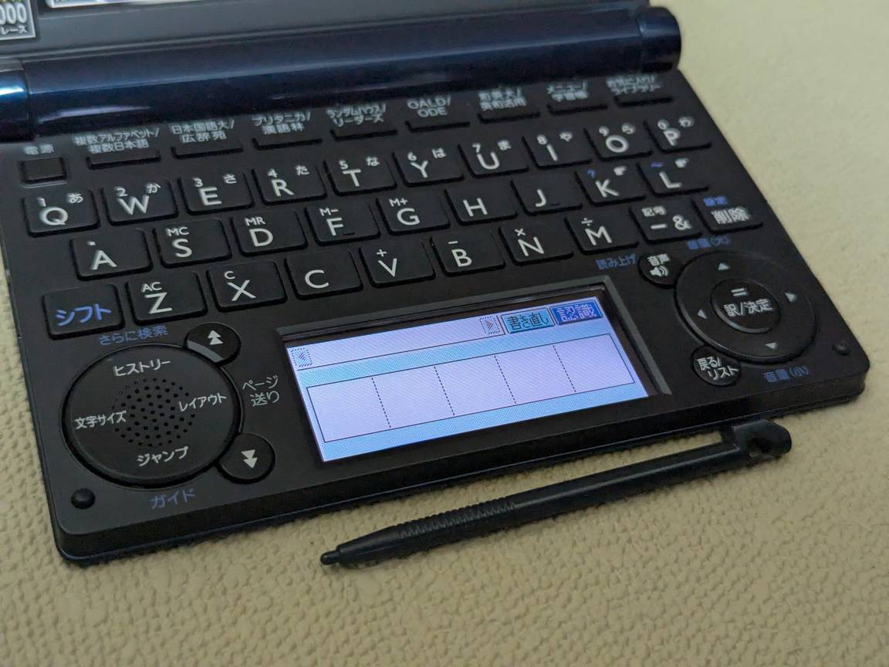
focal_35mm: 48
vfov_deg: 30.3
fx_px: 1233
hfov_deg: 39.7
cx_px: 444
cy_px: 334
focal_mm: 6.81
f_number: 1.85
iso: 920
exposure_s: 1/112
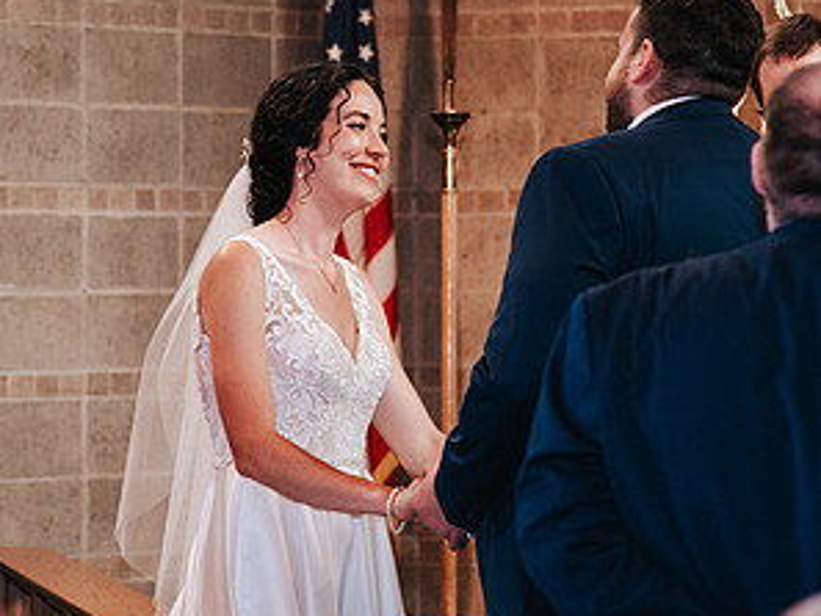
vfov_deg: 5.7
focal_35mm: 262
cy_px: 210
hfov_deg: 7.6
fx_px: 6216
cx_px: 330
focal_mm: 120
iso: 1000
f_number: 4
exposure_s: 1/200
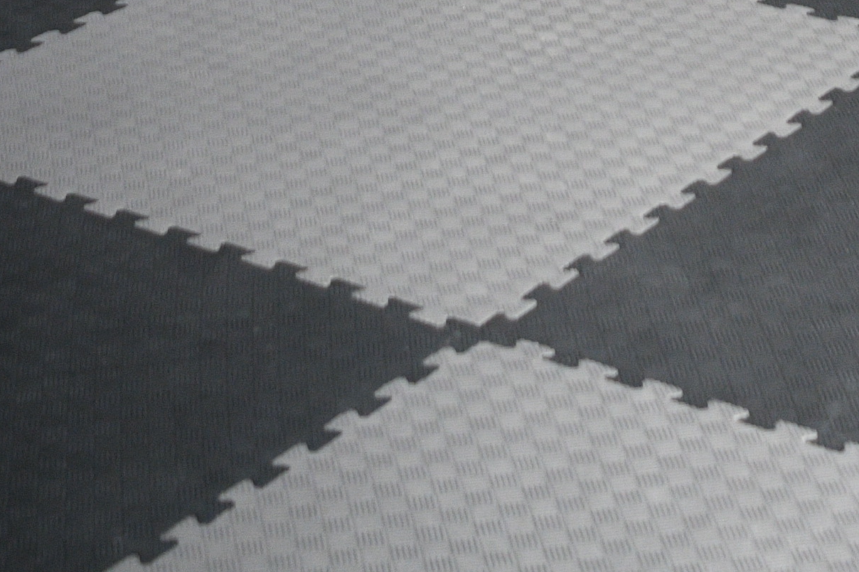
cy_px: -740
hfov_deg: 16.5
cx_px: 716
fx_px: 2934
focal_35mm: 123
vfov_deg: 9.9
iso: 1250
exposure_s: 1/500
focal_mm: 24
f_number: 2.8
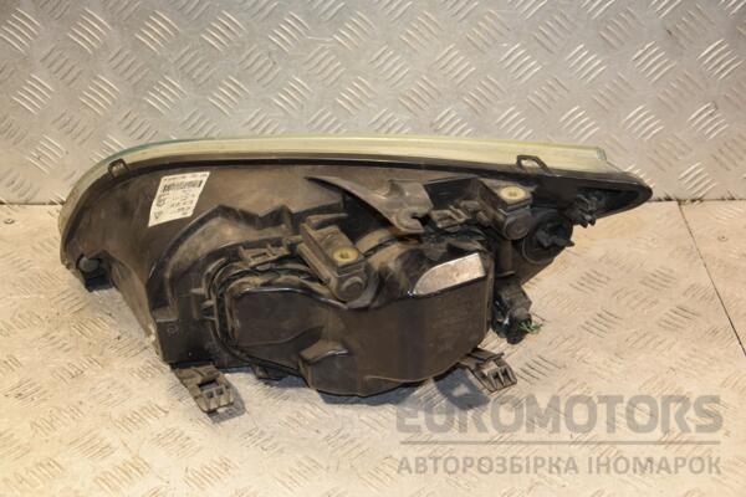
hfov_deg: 37.9
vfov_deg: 25.8
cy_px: 248
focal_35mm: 52
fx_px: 1088
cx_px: 373
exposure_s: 1/160
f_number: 5
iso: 800
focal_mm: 35
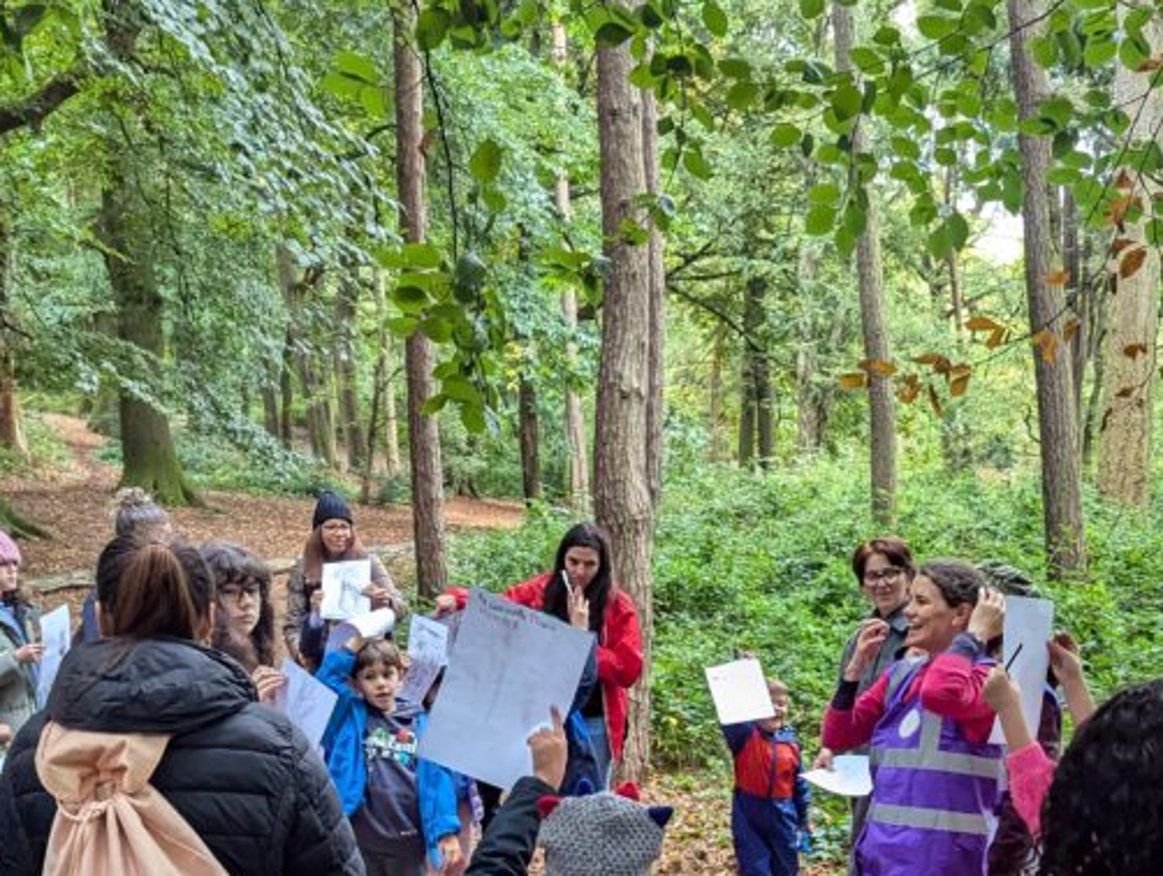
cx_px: 730
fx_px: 1649
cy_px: 854
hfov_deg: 38.6
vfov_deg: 28.1
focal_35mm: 49
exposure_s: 1/313
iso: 618
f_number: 1.85
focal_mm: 6.81
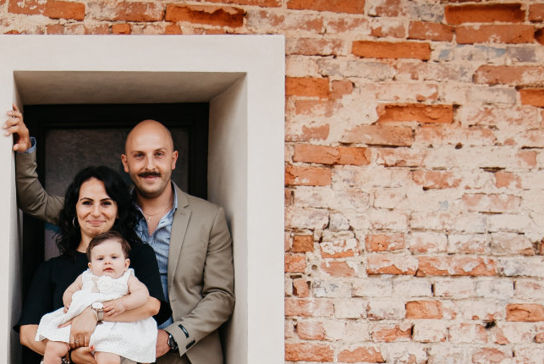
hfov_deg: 22.2
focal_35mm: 88
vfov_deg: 15.3
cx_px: -4
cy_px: 367
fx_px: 1331
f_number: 4
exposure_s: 1/800
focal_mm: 35
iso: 200
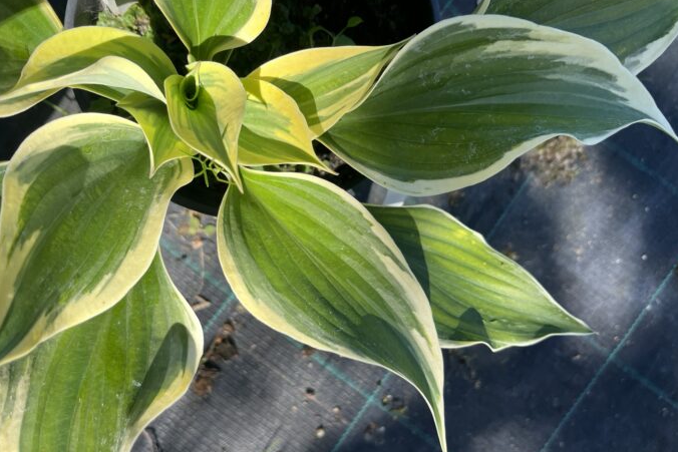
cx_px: 333
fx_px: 527
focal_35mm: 28
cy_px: 242
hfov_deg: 65.5
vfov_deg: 46.4
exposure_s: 1/1129
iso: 50
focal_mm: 5.1
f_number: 1.6
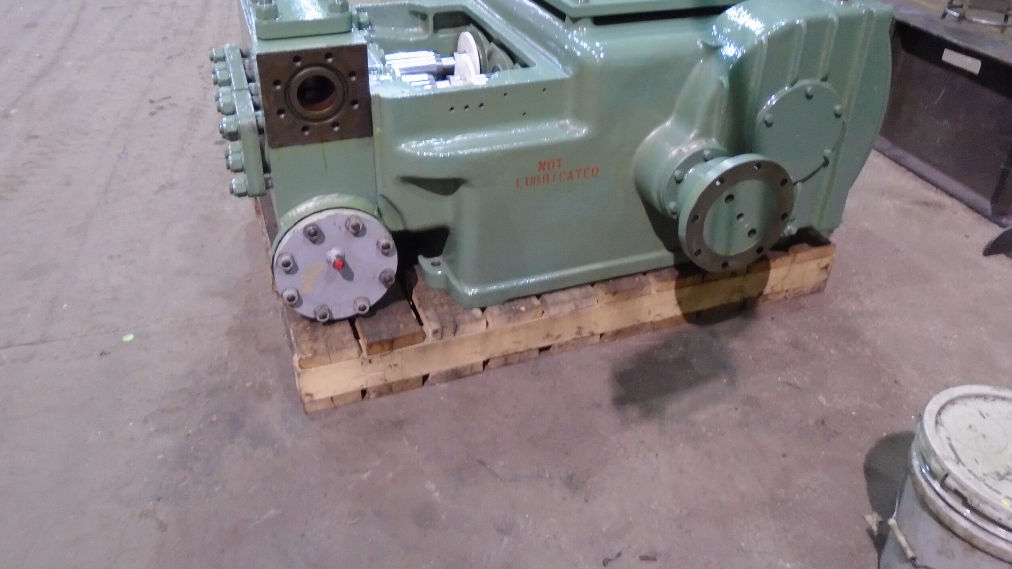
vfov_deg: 39.8
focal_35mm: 29
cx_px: 502
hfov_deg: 66.1
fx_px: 778
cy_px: 197
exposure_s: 1/15
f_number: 3.2
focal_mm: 4.6
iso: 400
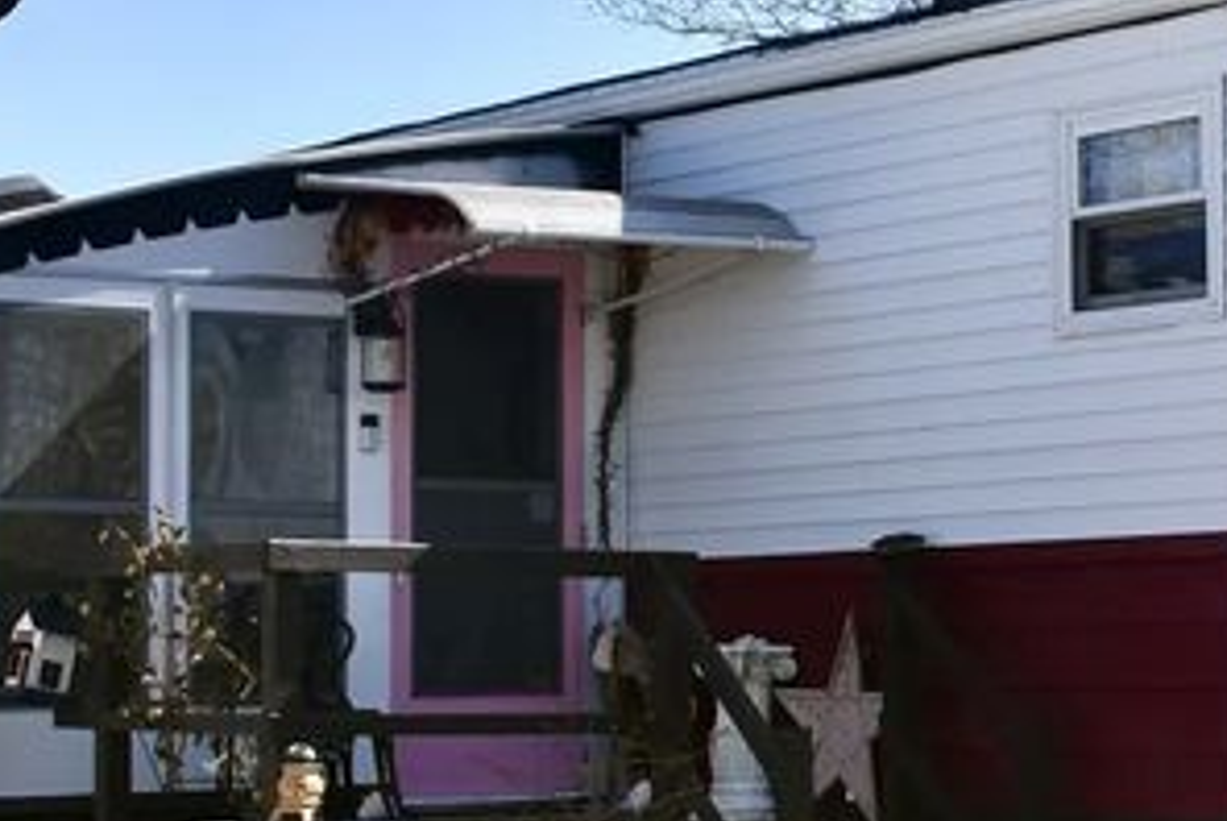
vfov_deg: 12.0
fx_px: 3889
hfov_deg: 17.7
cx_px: 1020
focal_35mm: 114
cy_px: 485
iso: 280
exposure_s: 1/500
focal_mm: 22
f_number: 8
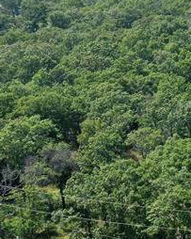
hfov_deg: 12.5
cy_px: 88
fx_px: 749
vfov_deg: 18.1
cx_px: 400
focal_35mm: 106
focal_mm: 10.26
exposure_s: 1/400
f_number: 5.6
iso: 100
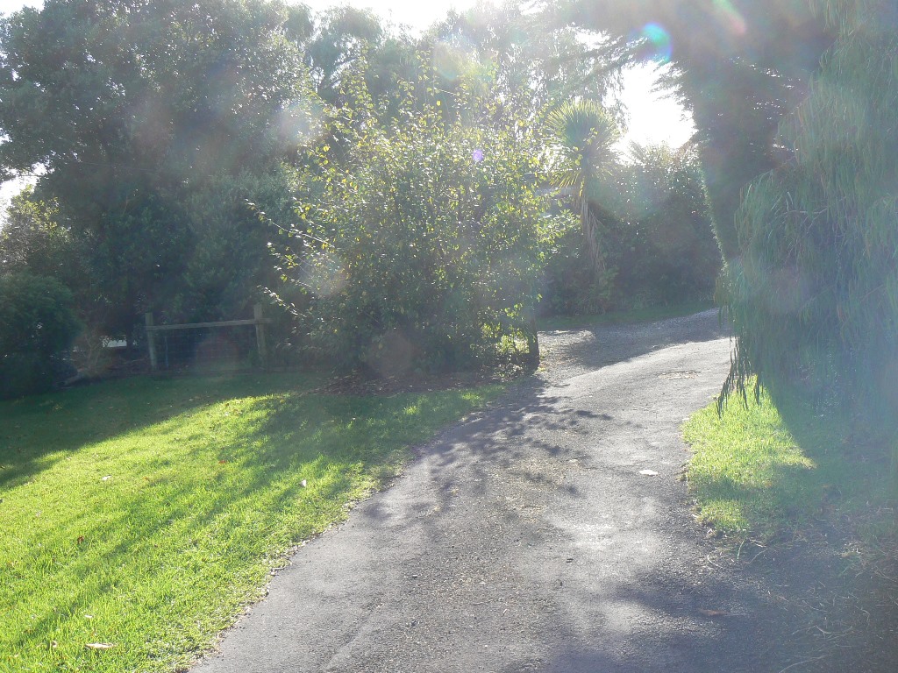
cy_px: 336
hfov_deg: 51.4
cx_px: 449
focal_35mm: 36
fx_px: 934
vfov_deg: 39.7
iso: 80
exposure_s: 1/125
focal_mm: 6
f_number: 5.6
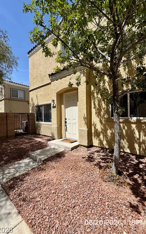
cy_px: 117
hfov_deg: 74.7
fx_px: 95
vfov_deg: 101.5
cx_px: 68
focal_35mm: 15
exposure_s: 1/2674
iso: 50
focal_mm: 2.22
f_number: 2.2
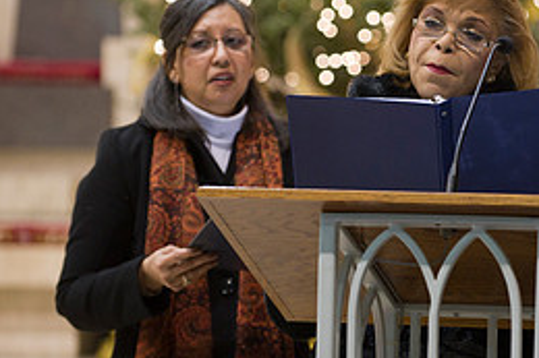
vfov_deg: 4.4
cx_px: 531
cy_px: 116
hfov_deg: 6.6
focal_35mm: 312
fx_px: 4668
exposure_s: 1/60
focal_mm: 140
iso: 1600
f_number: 2.8
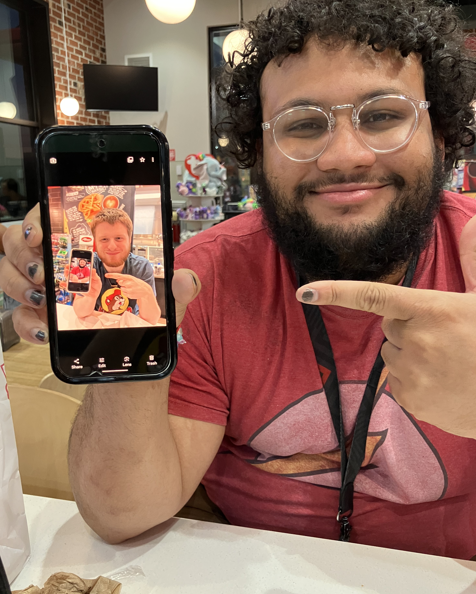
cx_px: 240
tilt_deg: -11.1
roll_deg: +0.7
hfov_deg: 48.5
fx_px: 528
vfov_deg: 58.8
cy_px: 294
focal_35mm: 30
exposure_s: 1/60
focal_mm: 3.99
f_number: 1.8
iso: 250
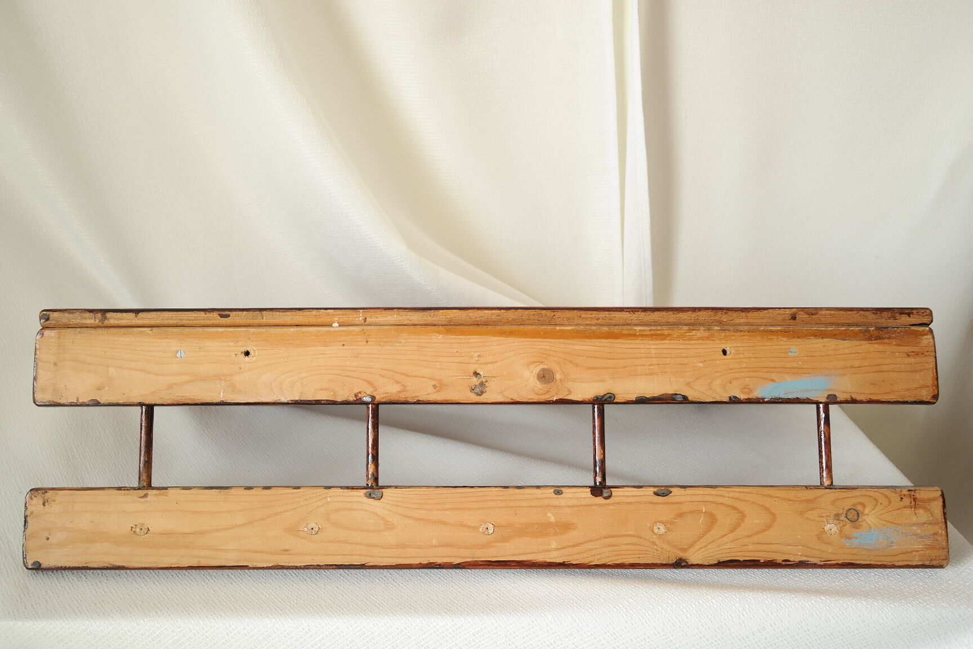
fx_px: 811
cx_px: 486
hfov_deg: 61.9
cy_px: 324
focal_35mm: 30
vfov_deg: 43.6
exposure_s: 1/25
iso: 200
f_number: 6.3
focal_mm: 20
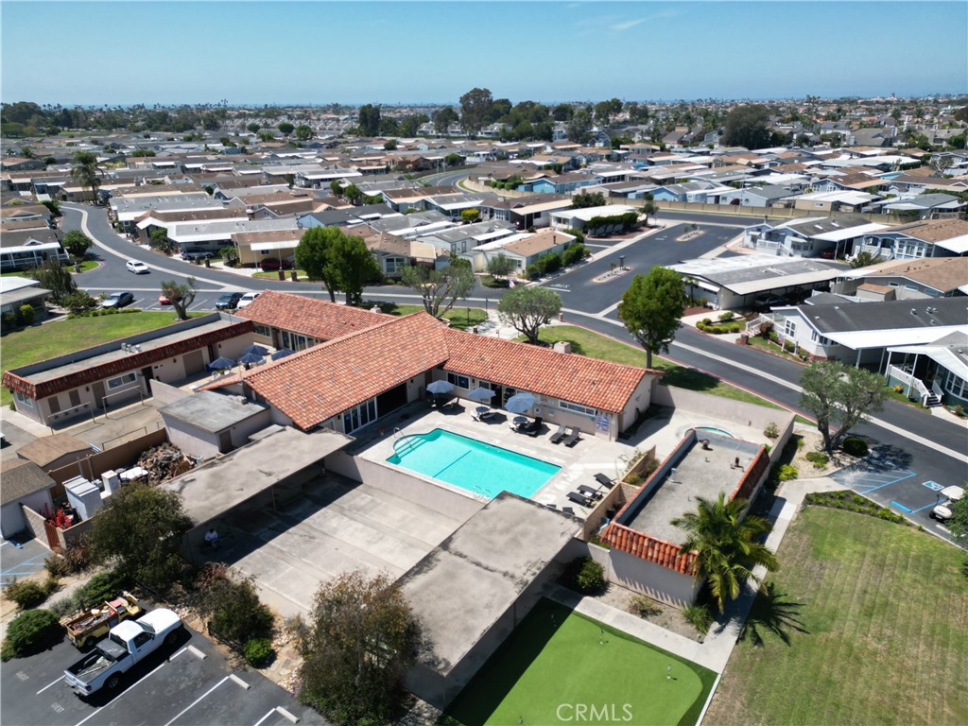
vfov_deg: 56.8
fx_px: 671
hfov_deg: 71.6
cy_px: 363
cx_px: 484
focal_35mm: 24
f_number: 1.7
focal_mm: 6.72
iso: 130
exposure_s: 1/3200
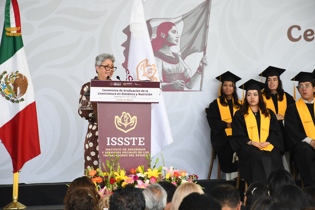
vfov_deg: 9.1
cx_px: 158
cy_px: 105
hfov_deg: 13.7
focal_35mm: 150
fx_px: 1312
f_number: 7.1
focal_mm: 100
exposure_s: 1/125
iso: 800
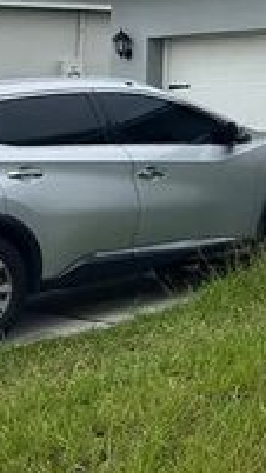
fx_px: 1129
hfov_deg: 10.6
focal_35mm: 90
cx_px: 718
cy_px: -14
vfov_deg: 22.6
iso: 50
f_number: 1.5
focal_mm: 5.7
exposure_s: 1/2299
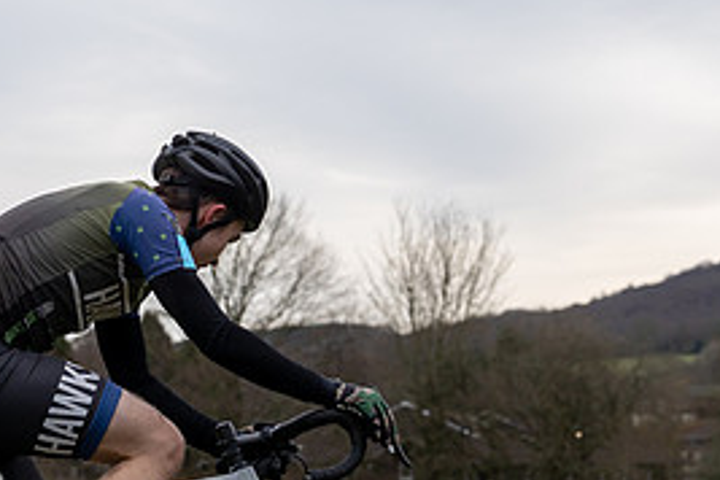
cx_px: 229
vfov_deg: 11.1
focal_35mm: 124
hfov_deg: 16.5
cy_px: 203
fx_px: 2480
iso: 250
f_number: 3.5
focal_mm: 41
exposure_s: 1/1000
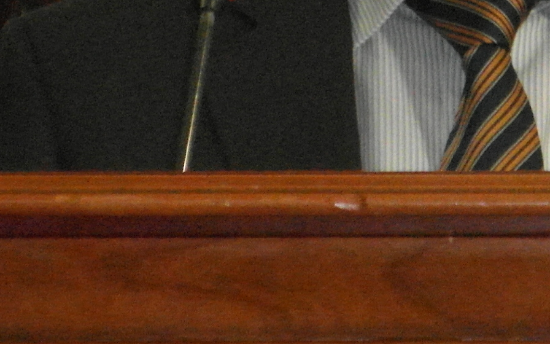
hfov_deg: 3.1
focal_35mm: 687
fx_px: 10298
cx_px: 436
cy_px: -50
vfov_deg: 1.9
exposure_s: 1/60
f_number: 4.4
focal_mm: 28.9
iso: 640
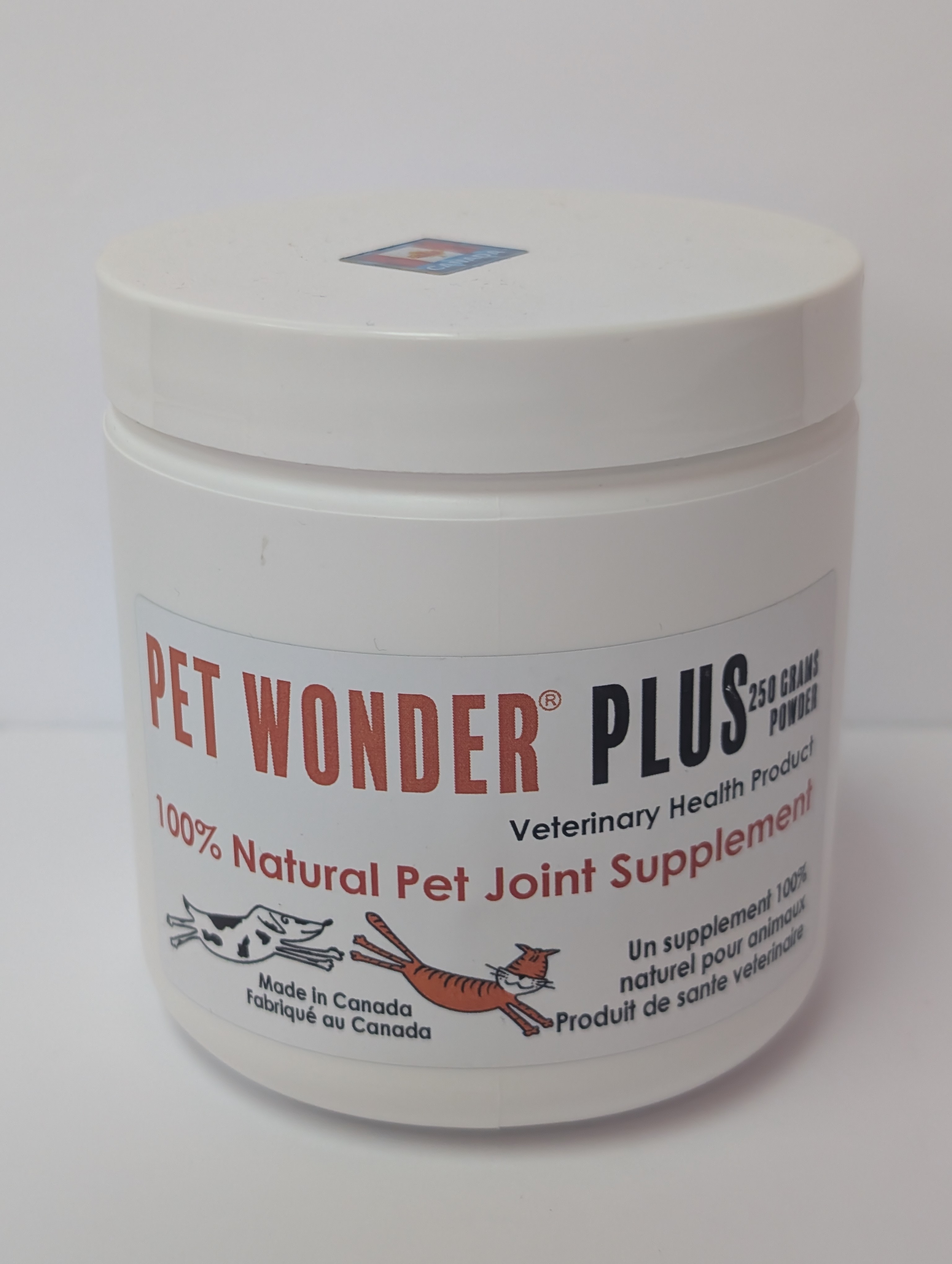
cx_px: 476
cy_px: 632
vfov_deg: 38.9
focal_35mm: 49
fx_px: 1792
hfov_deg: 29.7
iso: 186
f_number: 1.68
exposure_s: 1/120
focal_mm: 6.9
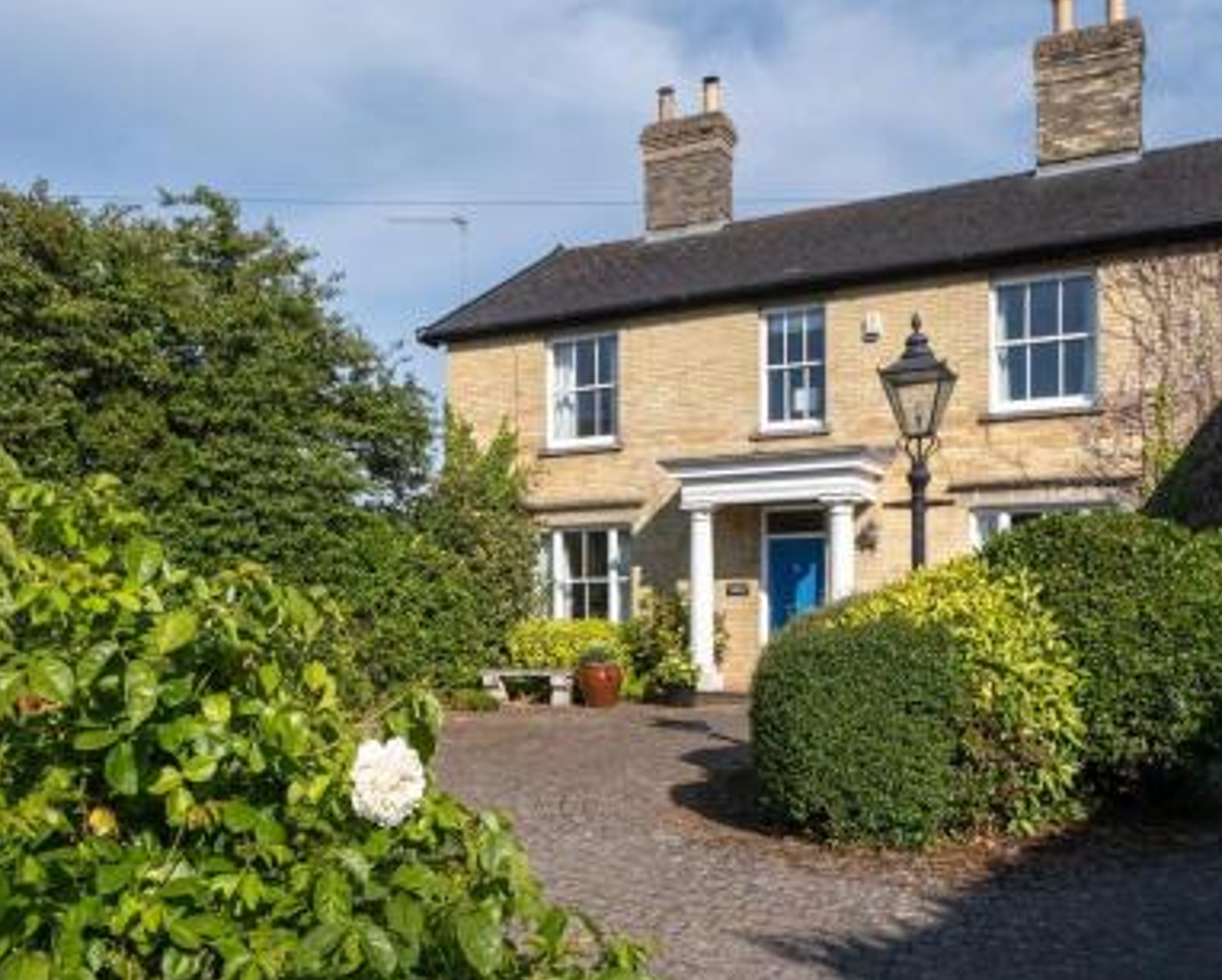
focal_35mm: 28
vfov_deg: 51.6
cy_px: 482
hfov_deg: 62.2
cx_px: 622
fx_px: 1013
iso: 160
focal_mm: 16
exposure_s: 1/320
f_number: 9
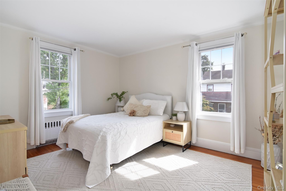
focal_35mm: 16
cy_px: 96
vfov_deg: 72.0
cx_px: 143
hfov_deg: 95.0
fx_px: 131
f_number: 13
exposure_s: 1/200
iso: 640
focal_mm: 11
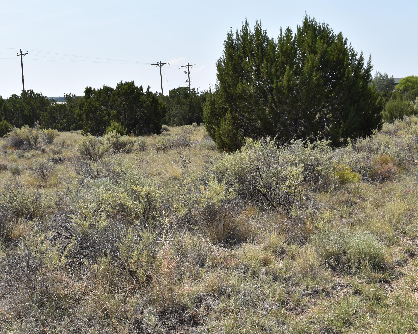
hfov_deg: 35.5
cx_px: 171
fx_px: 650
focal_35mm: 53
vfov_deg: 28.8
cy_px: 167
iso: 100
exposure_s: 1/200
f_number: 11
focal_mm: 31
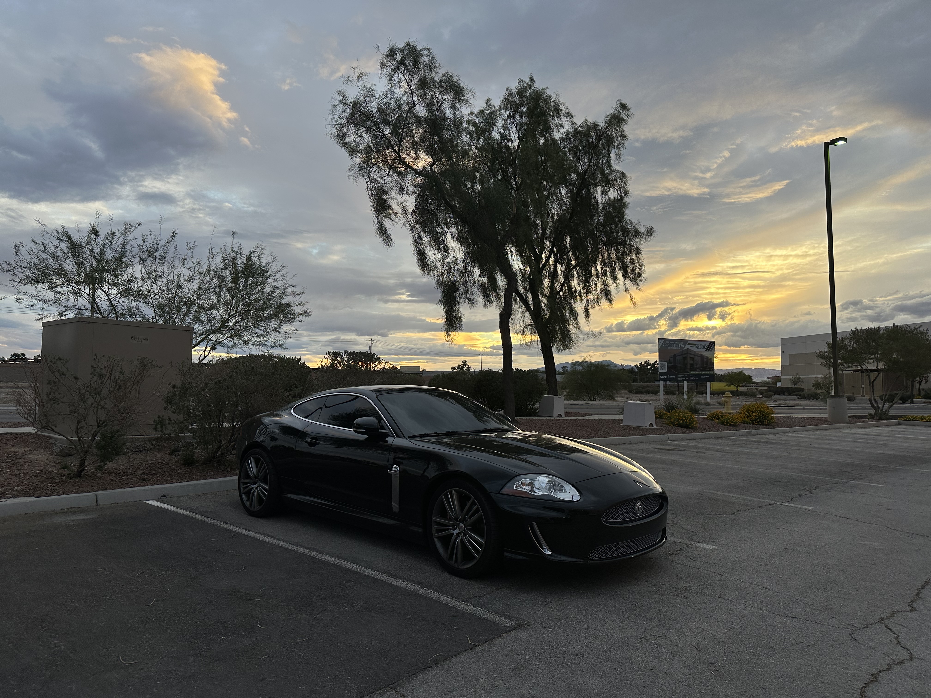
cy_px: 349
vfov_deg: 56.8
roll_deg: -1.4
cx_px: 466
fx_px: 645
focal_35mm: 24
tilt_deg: +3.5
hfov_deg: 71.6
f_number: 1.78
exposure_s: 1/541
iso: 80
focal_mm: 6.86
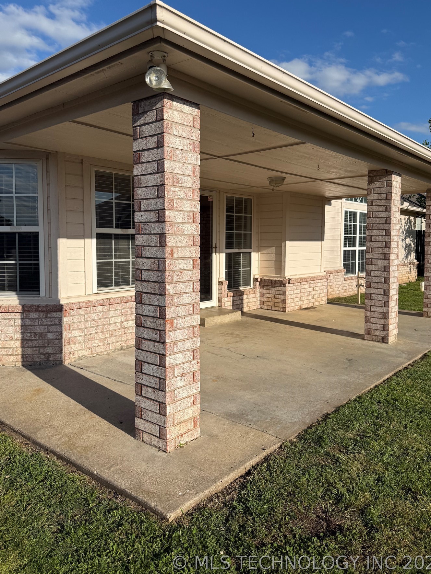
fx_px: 432
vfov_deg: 67.2
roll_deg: -0.5
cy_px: 266
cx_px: 218
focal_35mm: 26
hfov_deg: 53.1
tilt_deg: -3.3
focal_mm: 6.76
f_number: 1.78
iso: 80
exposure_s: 1/7353
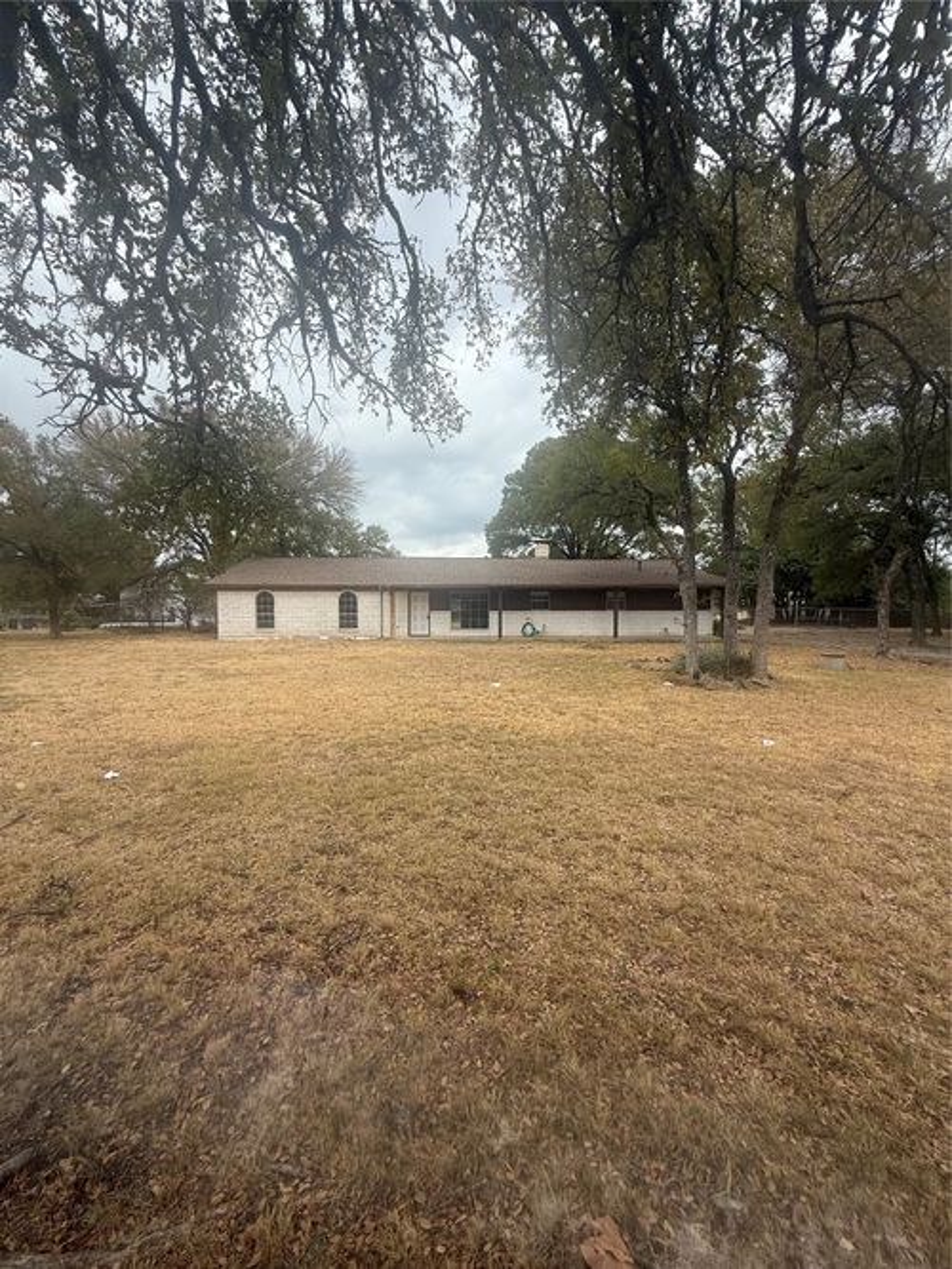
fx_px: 514
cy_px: 634
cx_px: 476
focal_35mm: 14
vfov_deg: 102.1
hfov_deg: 85.7
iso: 50
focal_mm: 2.22
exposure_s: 1/841
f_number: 2.2
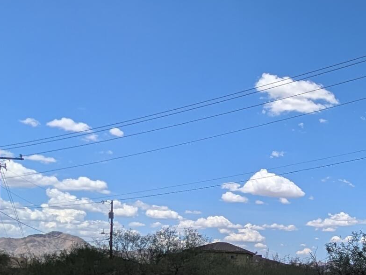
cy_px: 239
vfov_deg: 30.4
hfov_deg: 27.9
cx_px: 548
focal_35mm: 46
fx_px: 487
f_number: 1.7
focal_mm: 2.02
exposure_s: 1/3906
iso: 53
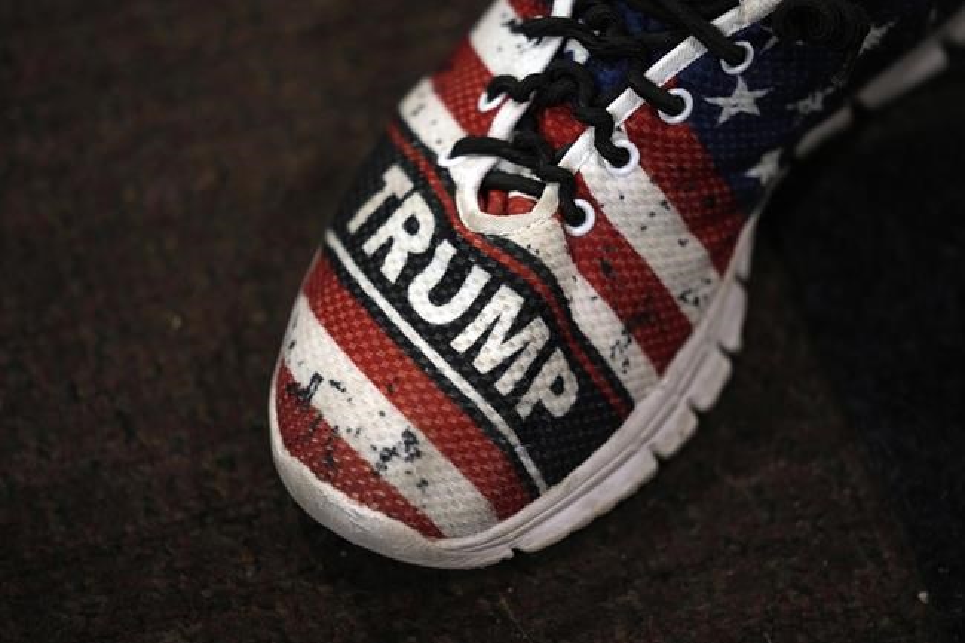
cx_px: 482
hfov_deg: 10.3
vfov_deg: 6.9
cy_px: 322
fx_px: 5359
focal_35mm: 200
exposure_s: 1/80
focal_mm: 200
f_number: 2.8
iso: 3200
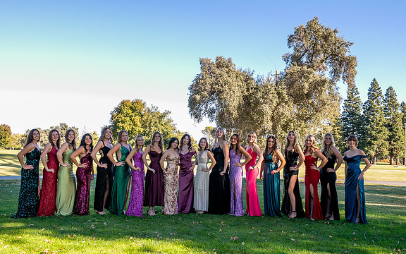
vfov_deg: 40.6
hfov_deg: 61.2
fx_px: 343
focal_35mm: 31
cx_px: 204
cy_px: 122
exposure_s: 1/250
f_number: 6.3
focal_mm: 29
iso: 320
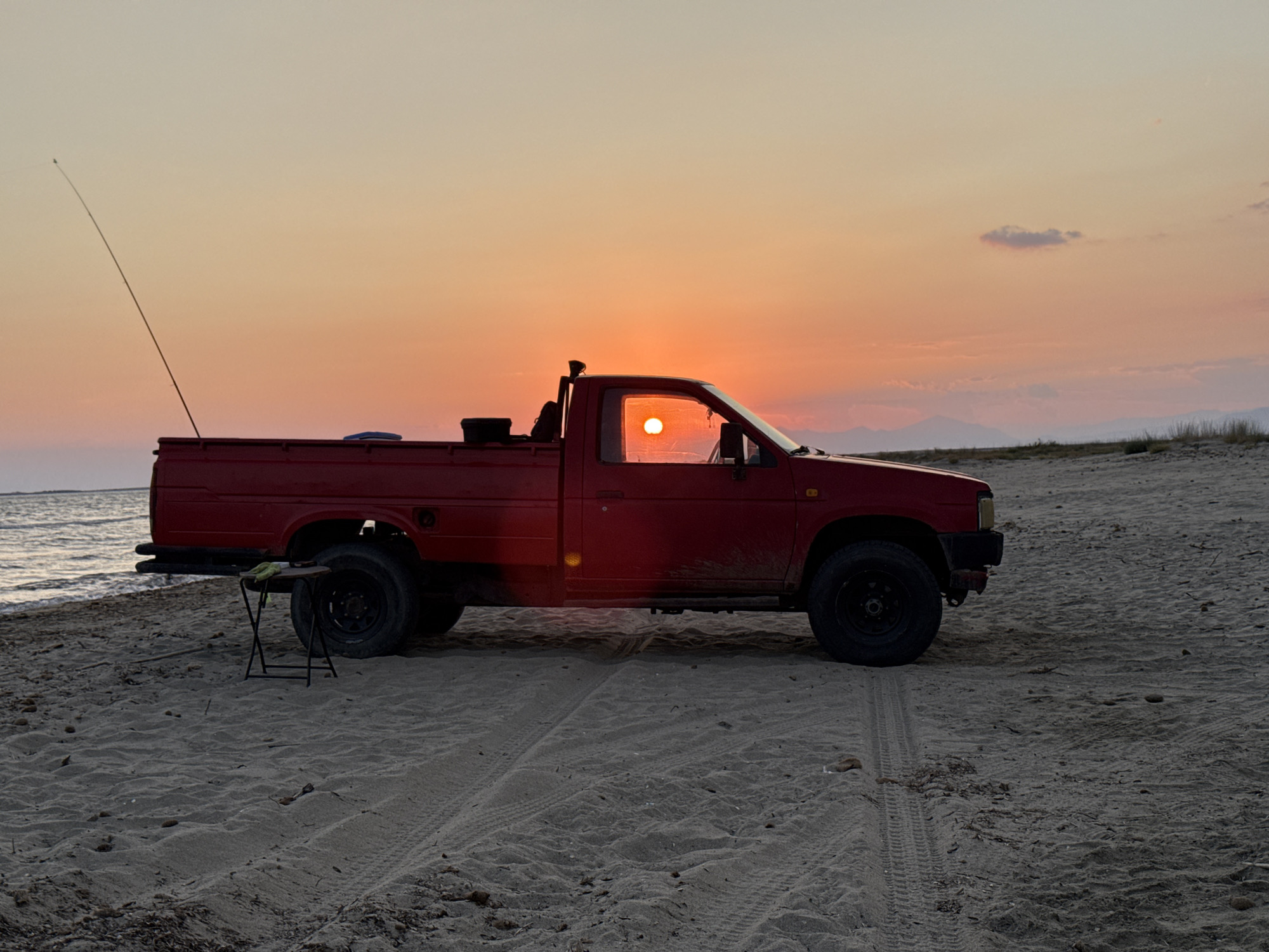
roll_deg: +1.0
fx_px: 1760
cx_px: 634
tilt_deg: -0.2
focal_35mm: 48
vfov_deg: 30.3
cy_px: 476
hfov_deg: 39.7
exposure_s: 1/928
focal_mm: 6.76
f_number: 1.78
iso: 64
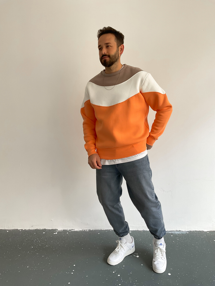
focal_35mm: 29
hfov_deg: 48.2
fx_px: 240
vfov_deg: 61.7
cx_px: 108
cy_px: 143
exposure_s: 1/115
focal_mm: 3
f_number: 1.8
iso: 64
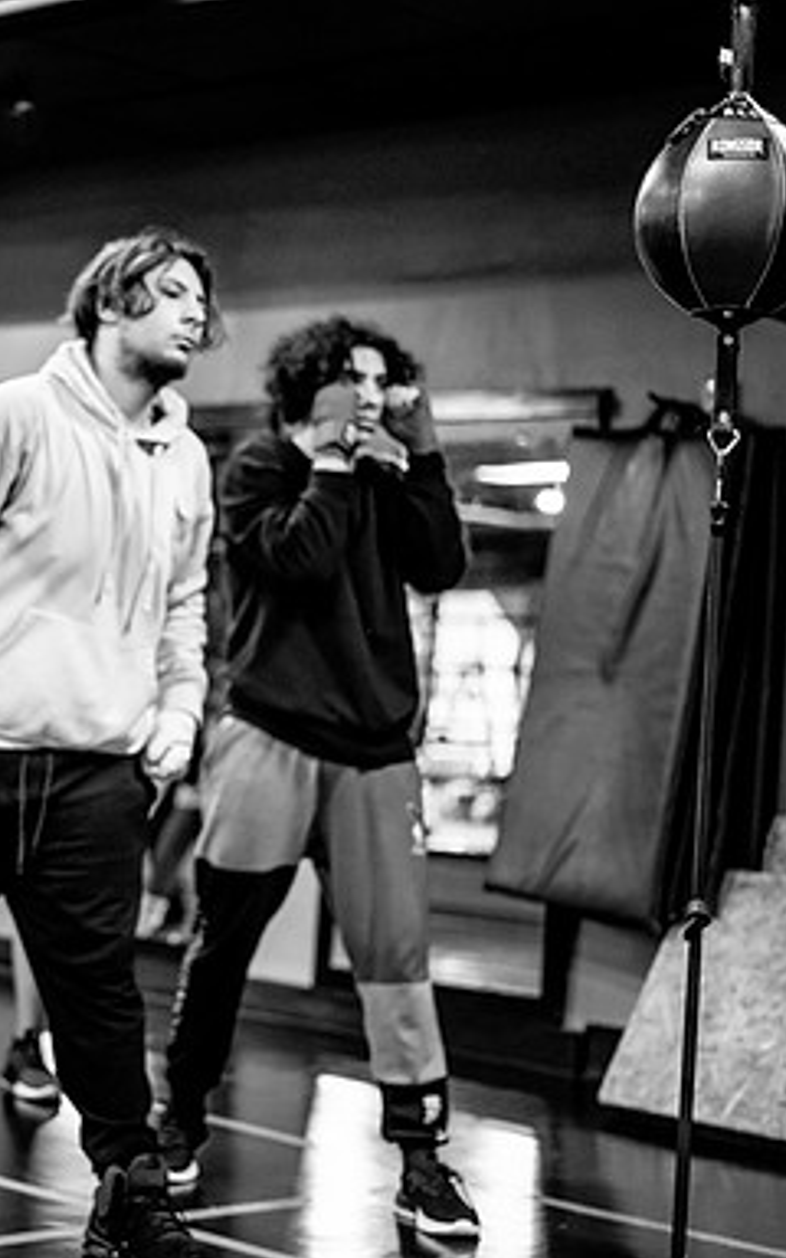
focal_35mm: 77
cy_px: 631
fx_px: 2639
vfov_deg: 26.8
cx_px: 43
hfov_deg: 16.7
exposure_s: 1/500
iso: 4000
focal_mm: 50
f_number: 1.8
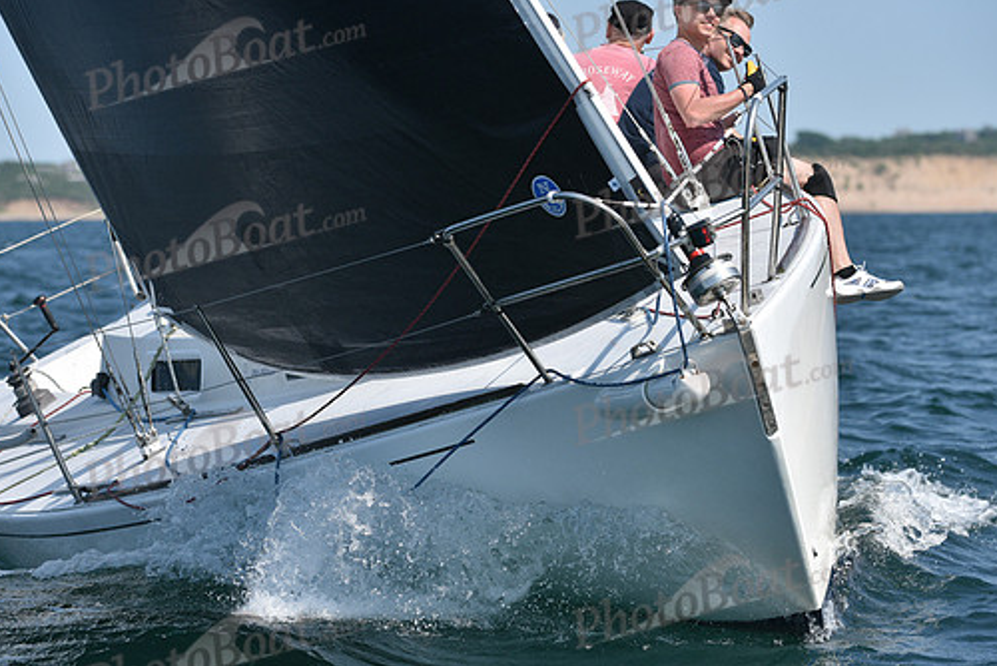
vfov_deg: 5.9
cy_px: 318
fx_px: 6429
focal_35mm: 232
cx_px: 471
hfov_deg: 8.9
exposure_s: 1/1600
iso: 320
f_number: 6.3
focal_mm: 200
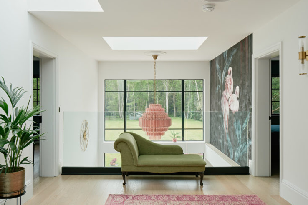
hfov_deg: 69.4
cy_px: 102
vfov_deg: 49.6
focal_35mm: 26
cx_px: 154
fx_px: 222
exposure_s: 1/25
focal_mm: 16.5
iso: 160
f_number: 11
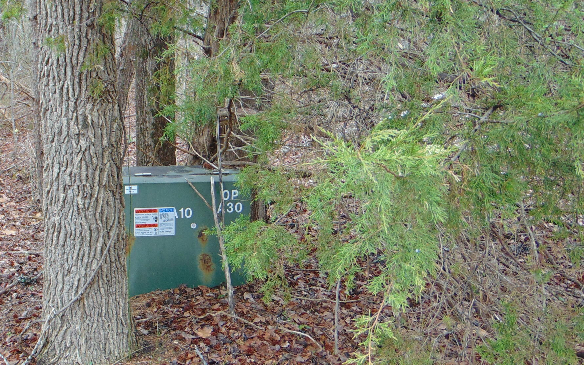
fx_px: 716
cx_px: 151
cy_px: 226
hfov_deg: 43.1
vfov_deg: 28.5
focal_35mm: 45
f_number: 3
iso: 80
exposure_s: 1/60
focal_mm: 4.5
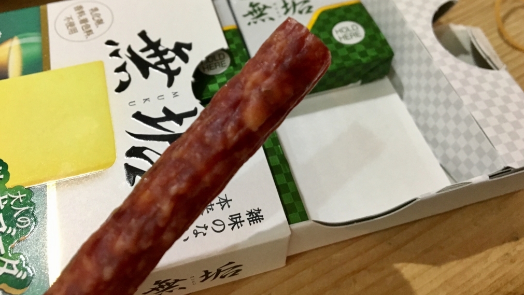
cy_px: 129
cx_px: 265
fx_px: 445
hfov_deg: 61.0
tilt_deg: -56.5
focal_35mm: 32
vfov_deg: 36.6
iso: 200
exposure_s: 1/20
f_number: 2.2
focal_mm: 4.15
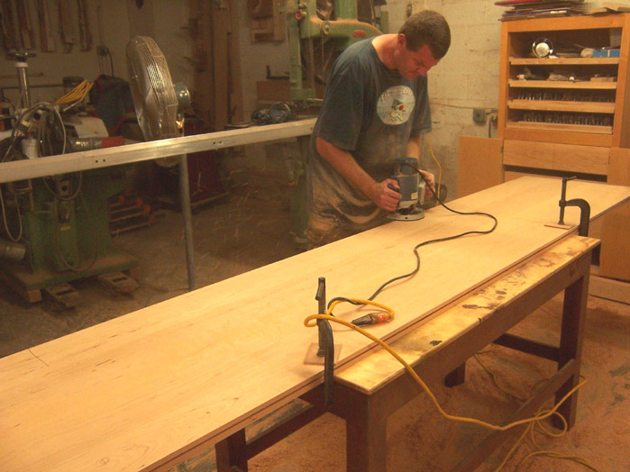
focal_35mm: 34
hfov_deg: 54.0
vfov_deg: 41.8
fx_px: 619
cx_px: 318
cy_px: 240
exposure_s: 1/20
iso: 140
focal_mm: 5.5
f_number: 3.4
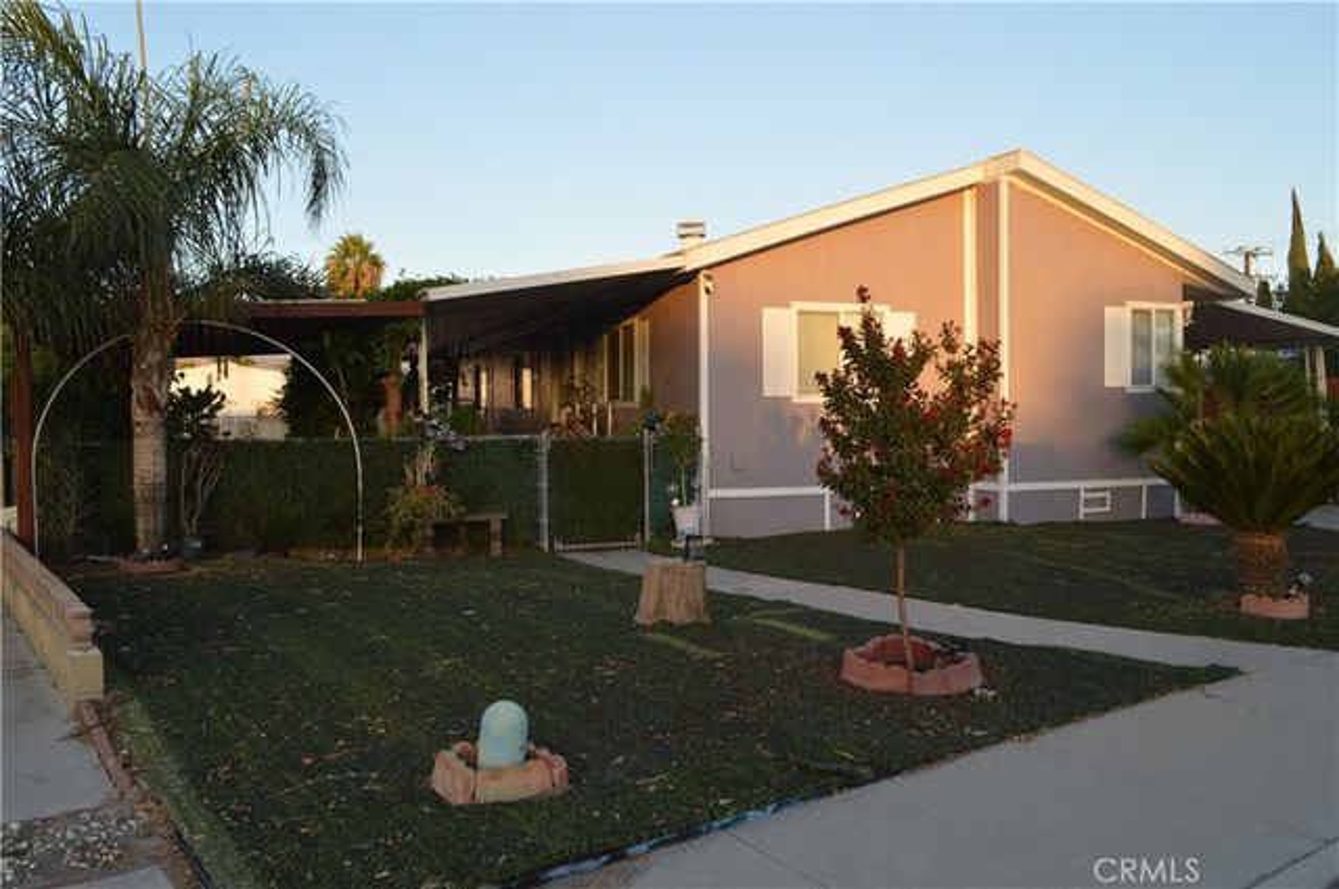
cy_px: 444
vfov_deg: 47.8
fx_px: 1003
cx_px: 670
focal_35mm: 27
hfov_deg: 67.4
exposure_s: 1/125
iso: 250
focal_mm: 18
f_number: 5.6
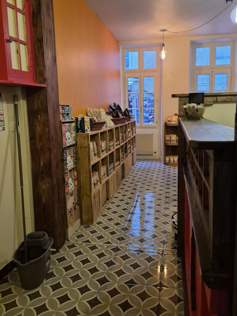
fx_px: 256
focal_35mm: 28
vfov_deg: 63.4
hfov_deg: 49.7
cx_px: 129
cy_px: 147
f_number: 1.8
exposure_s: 1/100
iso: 1250
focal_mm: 5.4
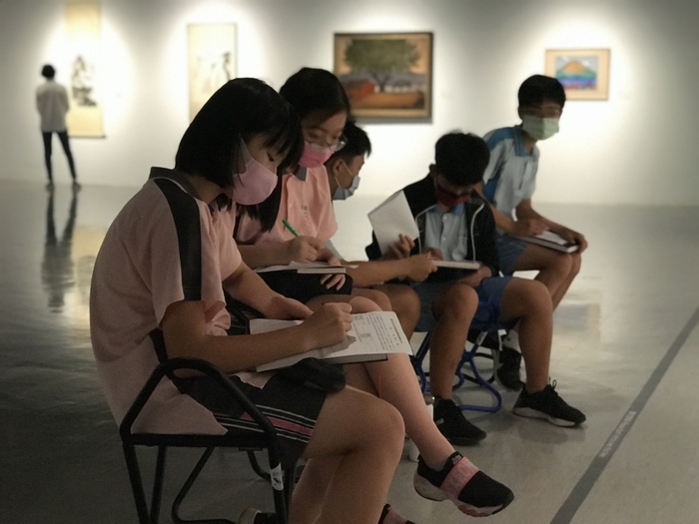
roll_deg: -0.3
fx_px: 1151
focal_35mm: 57
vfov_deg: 25.7
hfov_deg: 33.8
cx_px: 350
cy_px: 262
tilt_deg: -8.1
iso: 800
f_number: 2.8
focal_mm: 6.6
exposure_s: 1/60
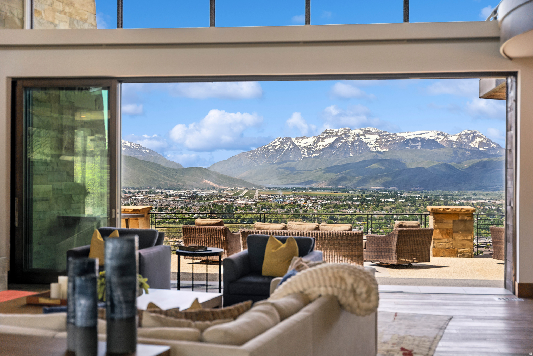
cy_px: 178
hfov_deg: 42.0
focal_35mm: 47
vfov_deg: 28.7
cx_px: 266
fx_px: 695
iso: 640
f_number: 2.8
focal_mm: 46.9
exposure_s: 1/8000
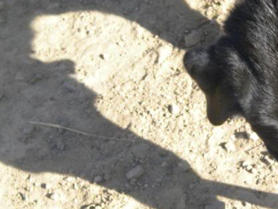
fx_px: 1470
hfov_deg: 10.8
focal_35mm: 183
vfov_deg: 8.1
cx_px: 191
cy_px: 136
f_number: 5.7
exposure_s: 1/527
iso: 302
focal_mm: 17.3
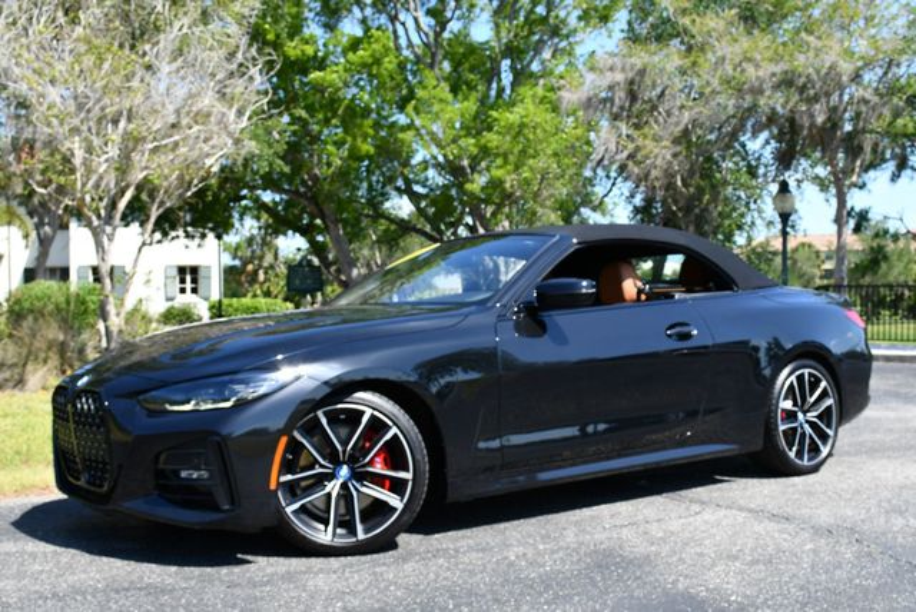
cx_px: 458
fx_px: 1121
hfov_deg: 44.5
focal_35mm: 44
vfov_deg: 30.6
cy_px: 306
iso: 200
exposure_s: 1/250
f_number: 8
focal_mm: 22
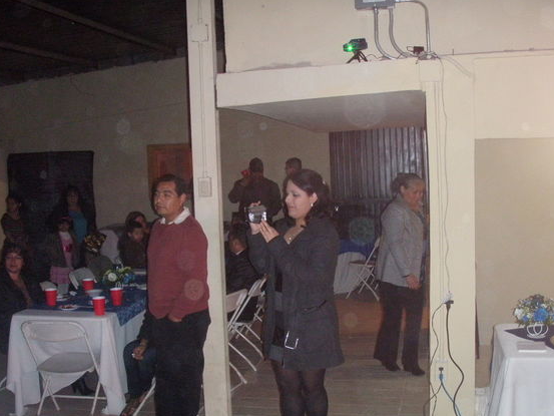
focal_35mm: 44
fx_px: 704
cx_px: 294
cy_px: 227
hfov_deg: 42.9
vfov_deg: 32.9
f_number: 3.5
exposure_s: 1/30
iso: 400
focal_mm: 6.7
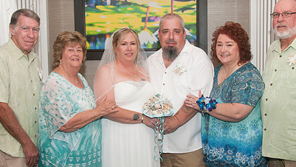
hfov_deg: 35.4
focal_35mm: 59
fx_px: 463
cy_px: 98
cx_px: 156
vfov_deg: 20.4
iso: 400
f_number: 5.6
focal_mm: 26
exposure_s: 1/60
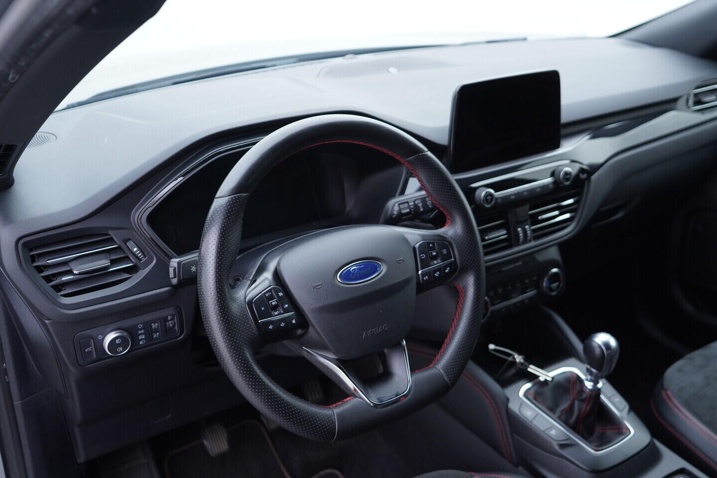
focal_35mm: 36
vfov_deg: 36.9
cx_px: 358
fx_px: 717
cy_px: 239
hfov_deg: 53.1
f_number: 2.8
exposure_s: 1/40
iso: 200
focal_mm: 24
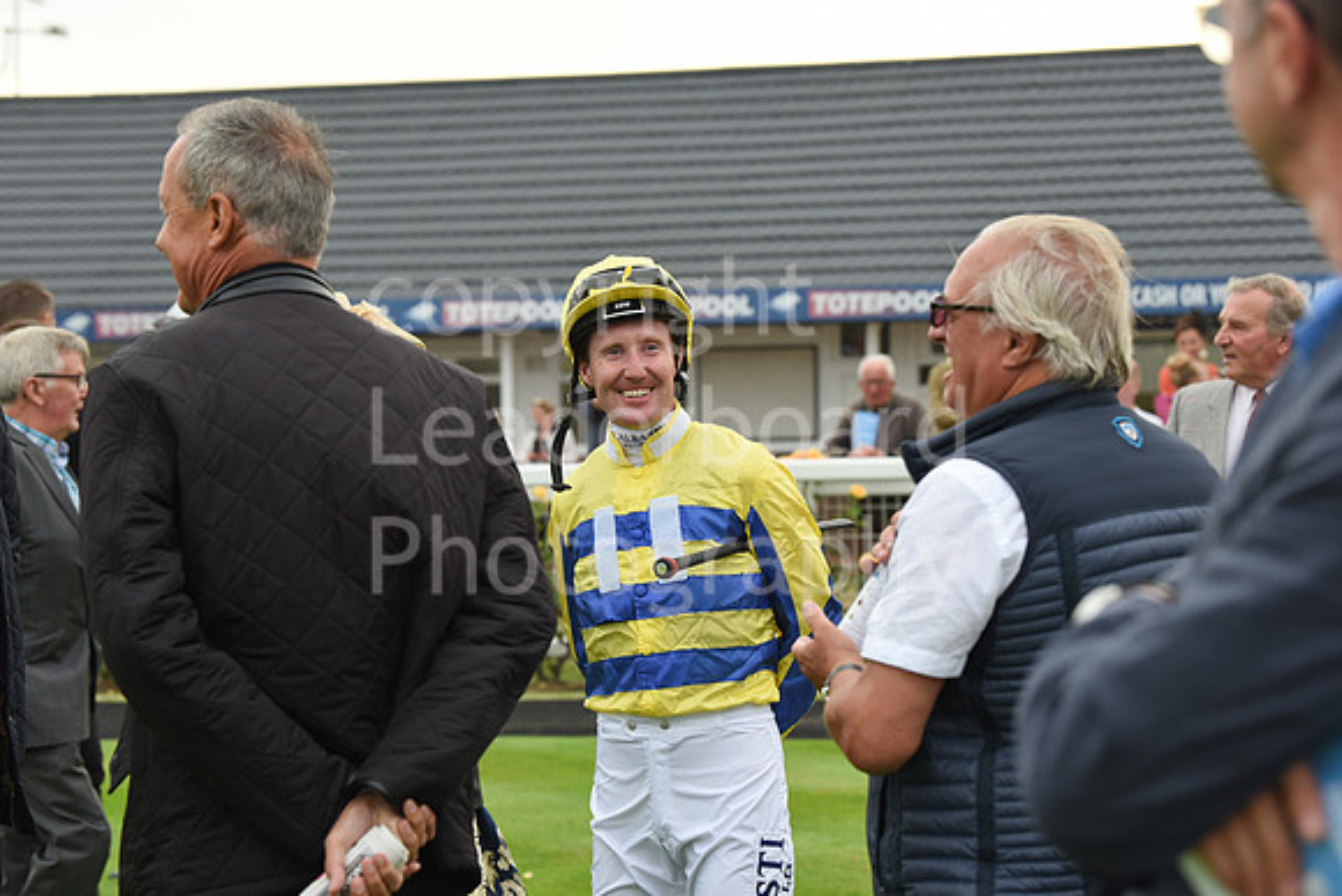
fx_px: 3542
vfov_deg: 14.4
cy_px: 448
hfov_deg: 21.5
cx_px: 671
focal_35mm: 95
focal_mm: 95
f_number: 5.6
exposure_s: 1/640
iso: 1000
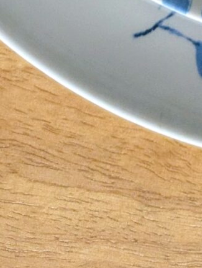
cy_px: -433
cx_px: 378
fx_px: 1149
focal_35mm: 148
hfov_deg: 9.5
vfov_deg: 10.7
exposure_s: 1/24
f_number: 1.89
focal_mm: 5.43
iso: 207
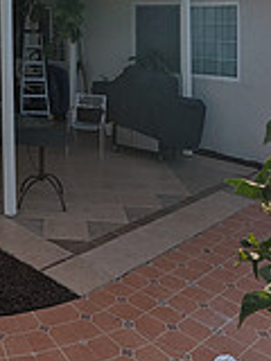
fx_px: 470
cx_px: -14
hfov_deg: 29.6
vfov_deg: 38.4
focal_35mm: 45
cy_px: 18
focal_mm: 2.35
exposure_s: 1/3876
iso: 63
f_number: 2.2
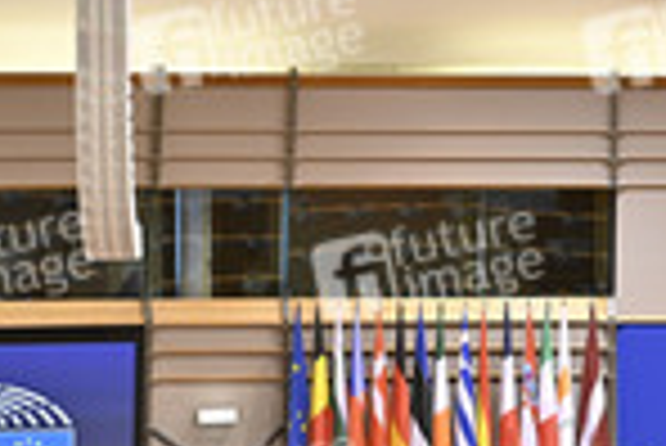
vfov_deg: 5.8
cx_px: 758
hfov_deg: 8.6
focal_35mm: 237
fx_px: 4389
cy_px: 604
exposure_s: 1/200
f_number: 2.8
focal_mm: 78
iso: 800
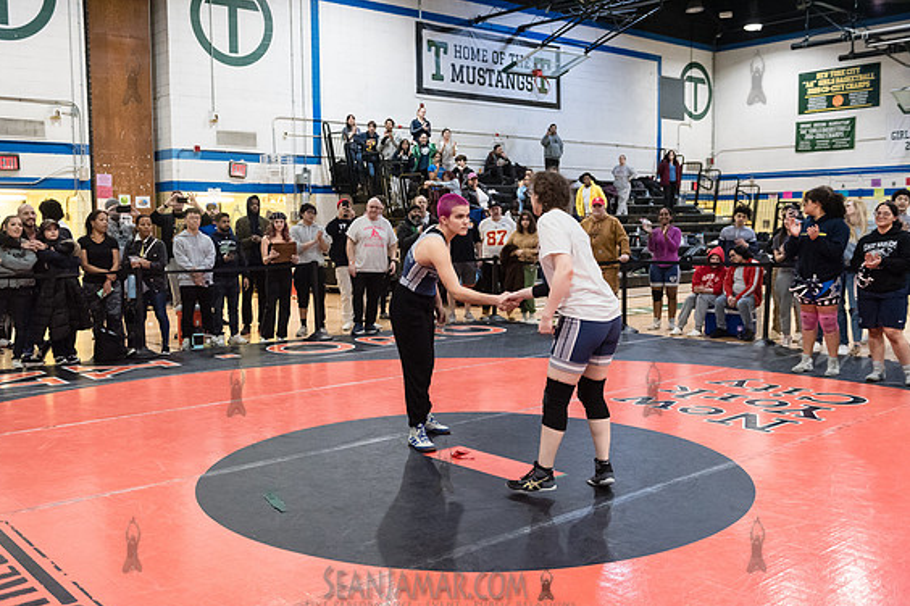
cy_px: 310
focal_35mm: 36
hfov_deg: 53.1
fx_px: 910
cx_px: 444
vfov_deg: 36.9
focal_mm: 35
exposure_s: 1/320
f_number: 3.2
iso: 8000
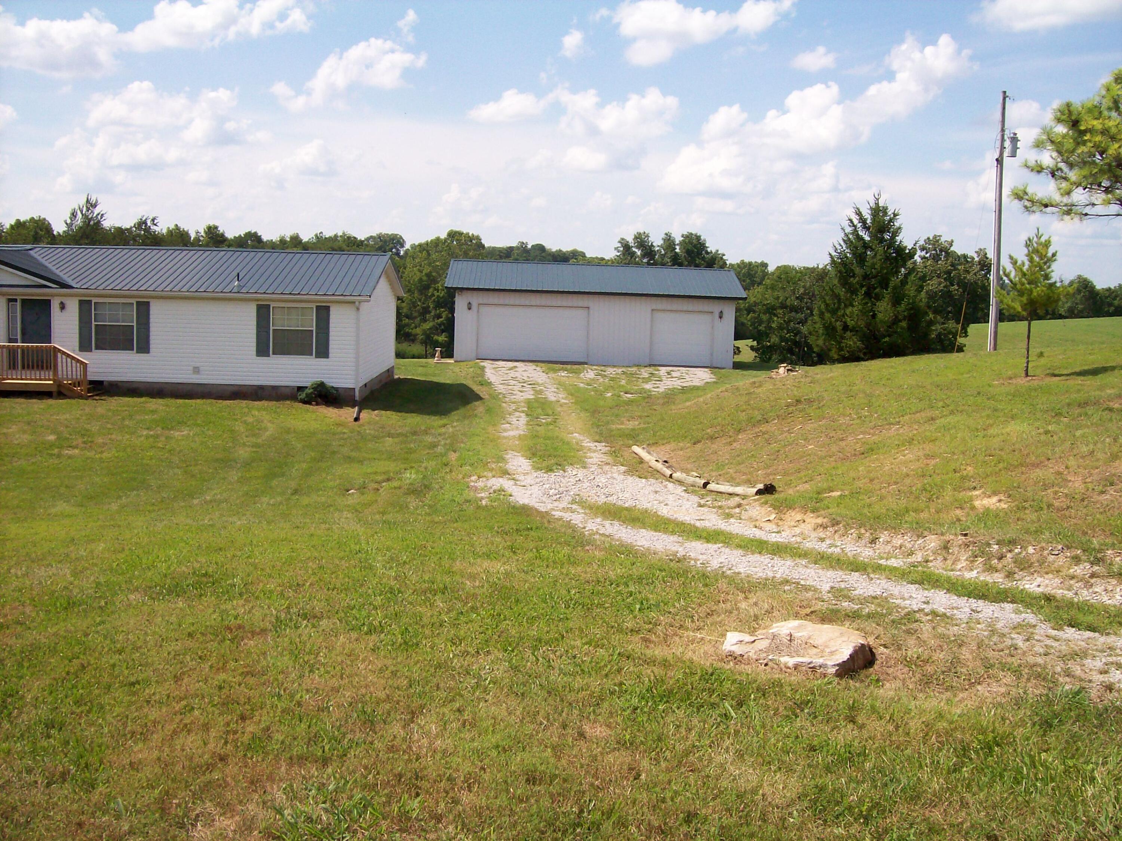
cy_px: 420
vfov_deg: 39.6
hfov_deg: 51.4
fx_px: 1166
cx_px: 561
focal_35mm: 36
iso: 80
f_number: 4.8
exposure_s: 1/707
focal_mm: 6
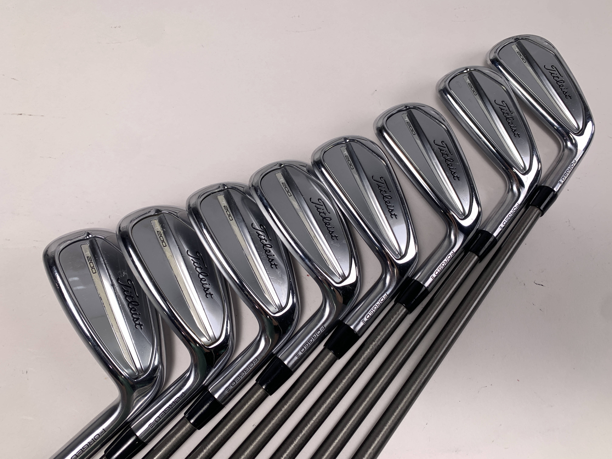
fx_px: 460
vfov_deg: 53.1
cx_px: 306
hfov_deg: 67.3
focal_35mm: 26
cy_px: 230
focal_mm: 4.25
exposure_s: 1/254
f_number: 1.8
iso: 25
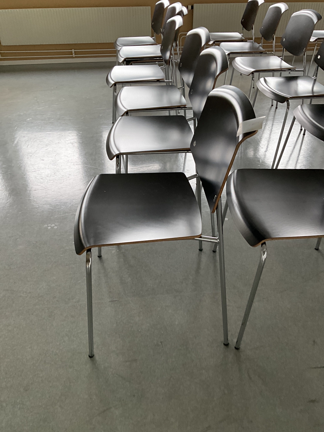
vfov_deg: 61.7
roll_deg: -0.6
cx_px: 162
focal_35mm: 29
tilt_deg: -35.9
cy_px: 216
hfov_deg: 48.2
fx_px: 362
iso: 125
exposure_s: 1/60
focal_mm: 3
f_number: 1.8
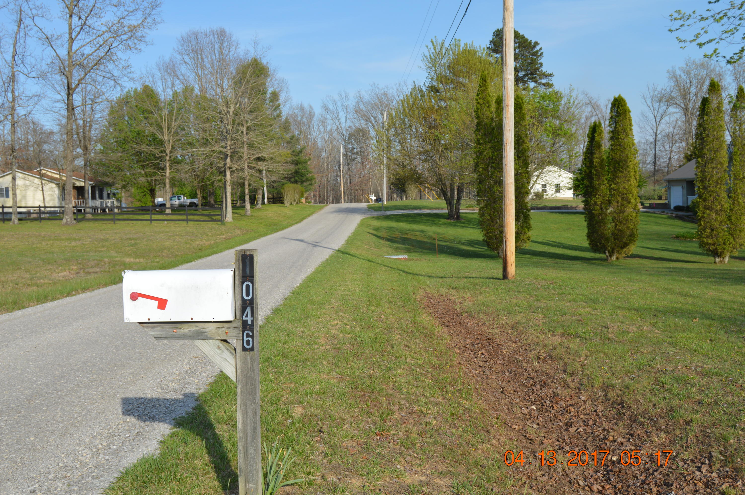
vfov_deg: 34.1
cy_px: 248
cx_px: 372
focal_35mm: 39
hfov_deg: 49.6
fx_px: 806
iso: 100
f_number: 8
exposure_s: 1/250
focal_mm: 26
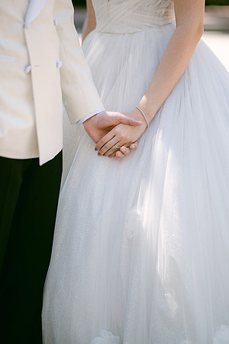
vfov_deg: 19.5
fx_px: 1002
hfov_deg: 13.0
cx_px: 114
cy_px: 172
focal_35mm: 105
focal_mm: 105
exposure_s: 1/1250
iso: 64
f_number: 1.4
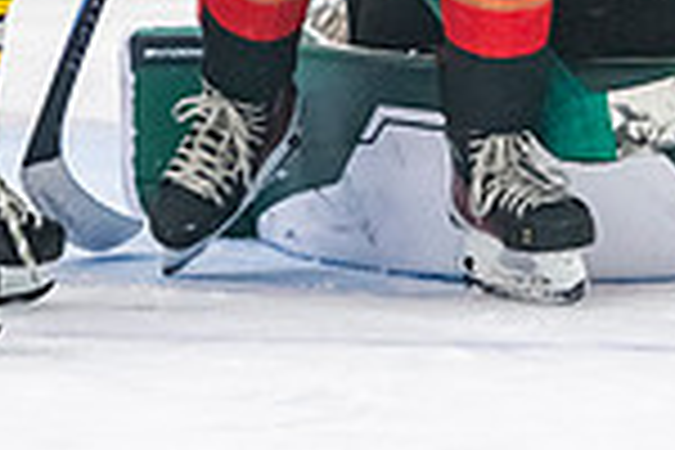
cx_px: 511
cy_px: -194
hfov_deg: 2.9
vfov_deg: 1.9
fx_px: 13255
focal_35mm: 707
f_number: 3.2
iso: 2500
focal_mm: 145
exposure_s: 1/640
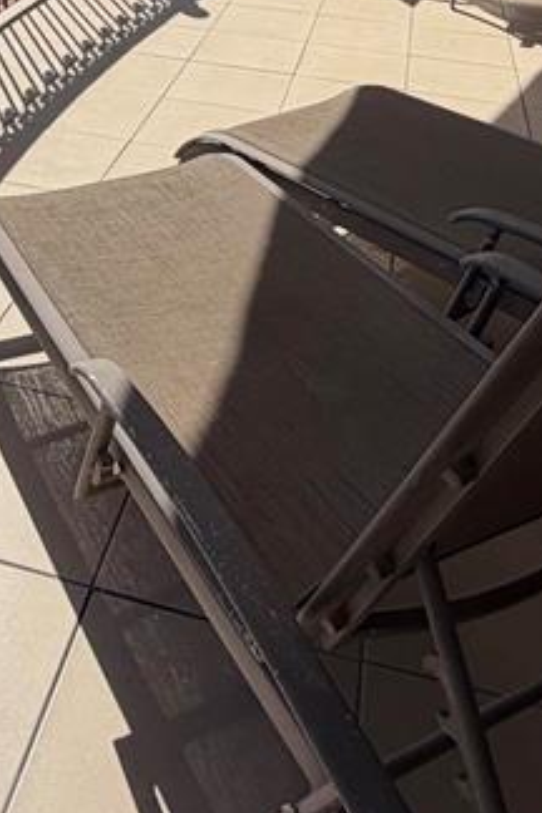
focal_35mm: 46
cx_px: 138
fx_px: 1039
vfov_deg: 37.2
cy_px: -40
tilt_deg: -14.5
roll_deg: -1.7
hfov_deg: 28.8
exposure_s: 1/1431
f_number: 2.2
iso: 20
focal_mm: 2.22
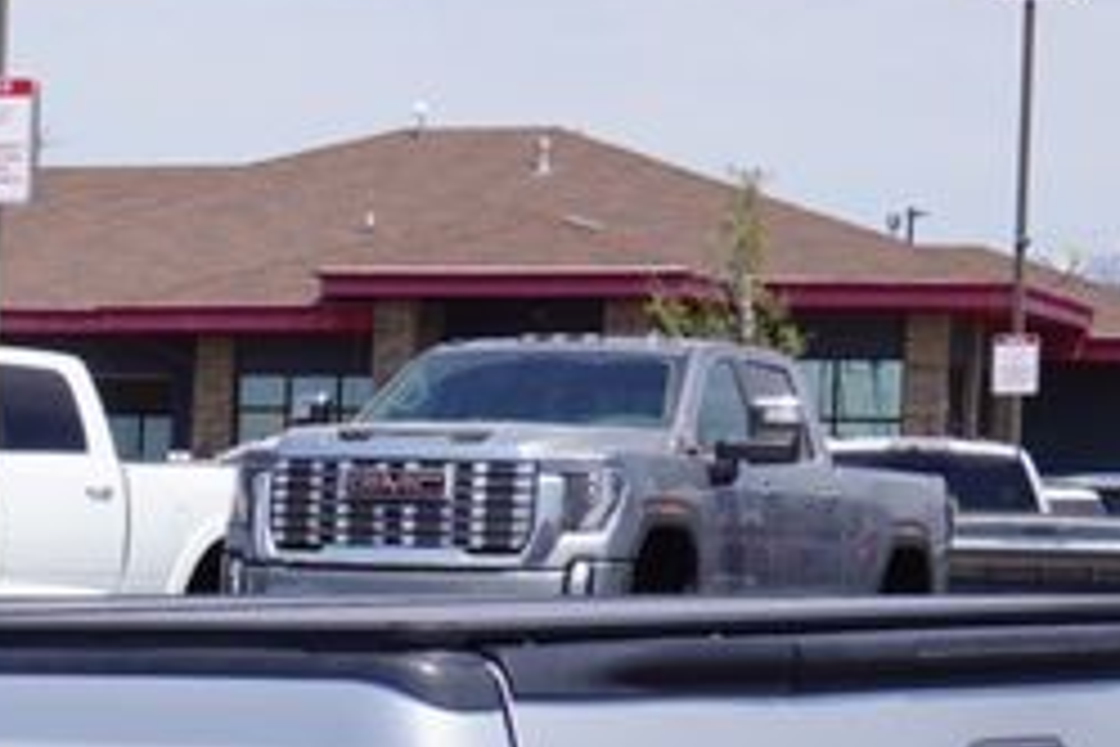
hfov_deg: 11.0
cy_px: 1188
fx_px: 5570
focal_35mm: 179
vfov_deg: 7.5
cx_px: -634
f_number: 11
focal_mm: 29
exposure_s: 1/160
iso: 100
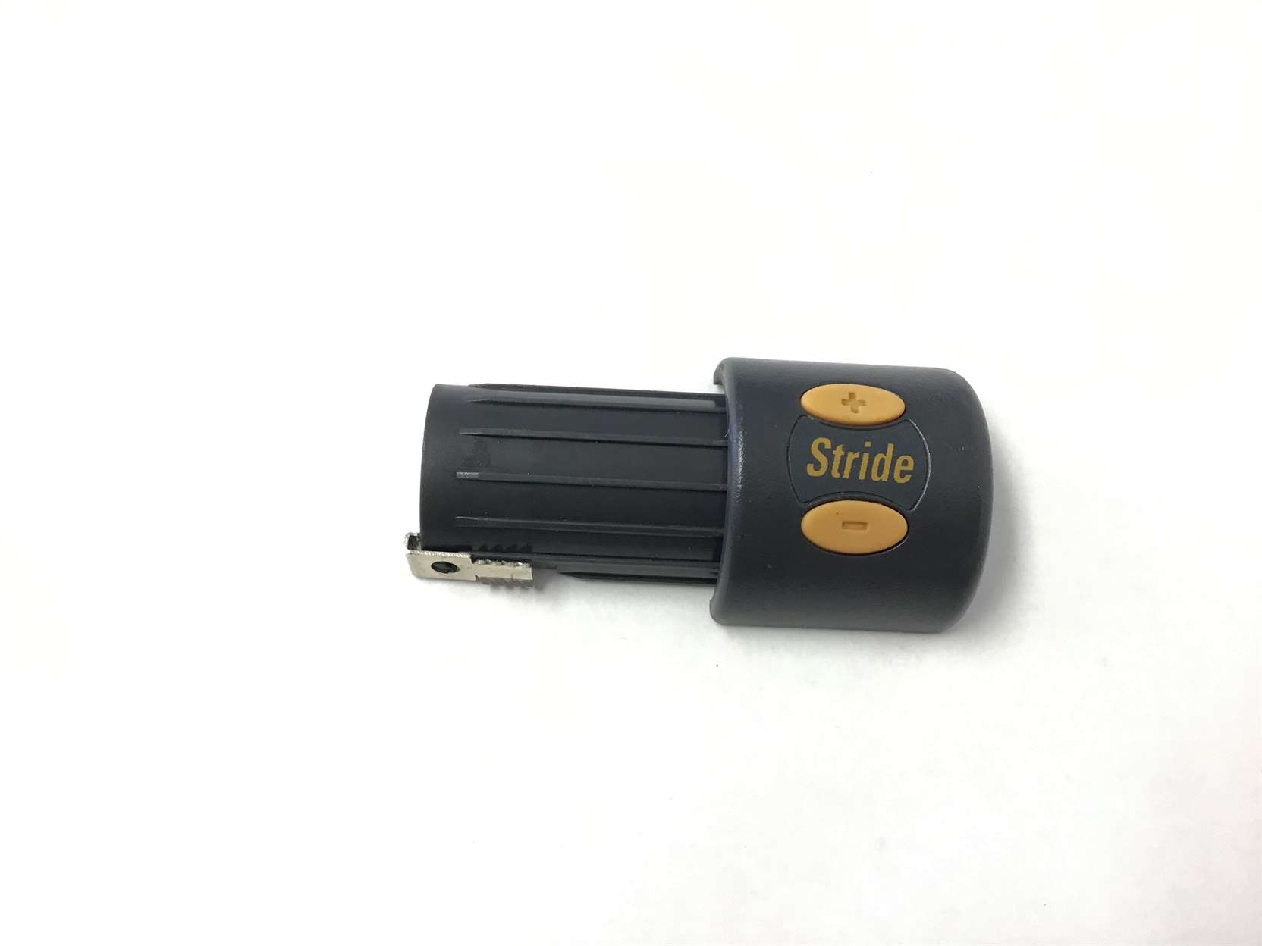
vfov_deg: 45.4
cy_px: 473
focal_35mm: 31
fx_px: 1130
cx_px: 631
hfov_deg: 58.4
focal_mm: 3.3
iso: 32
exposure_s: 1/30
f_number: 2.4
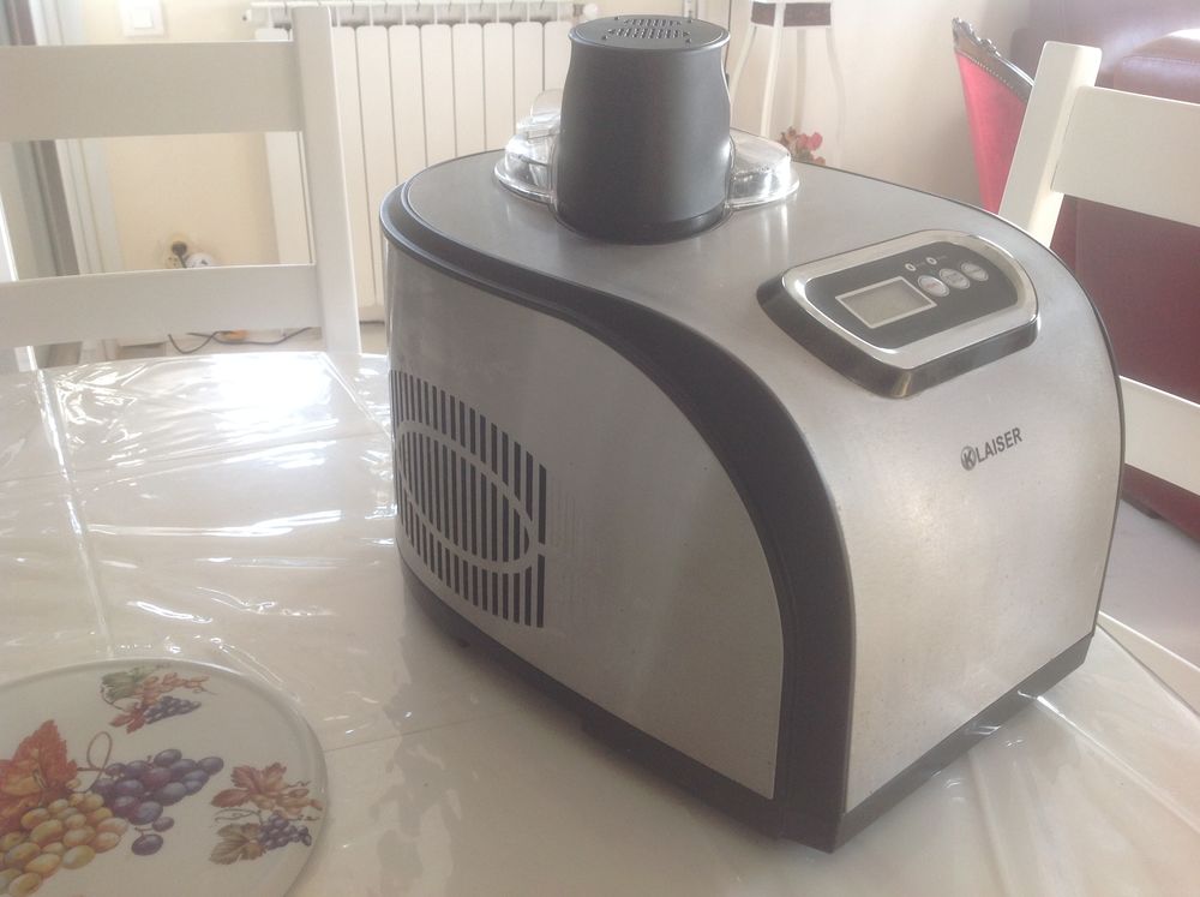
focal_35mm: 35
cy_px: 448
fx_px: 1212
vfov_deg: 40.6
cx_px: 600
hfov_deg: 52.7
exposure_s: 1/40
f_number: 2.4
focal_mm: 4.28
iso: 50
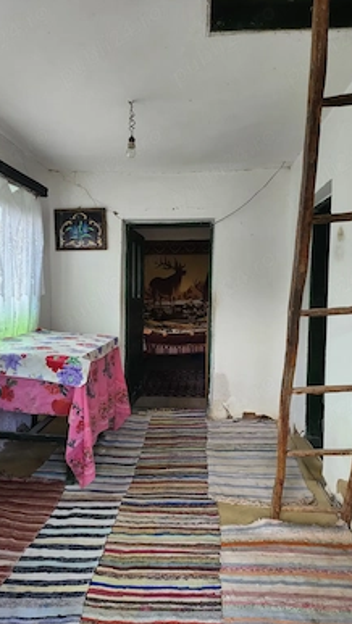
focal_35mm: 27
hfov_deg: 42.9
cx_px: 166
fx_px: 448
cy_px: 318
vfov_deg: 69.8
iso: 160
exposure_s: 1/180
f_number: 1.8
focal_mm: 5
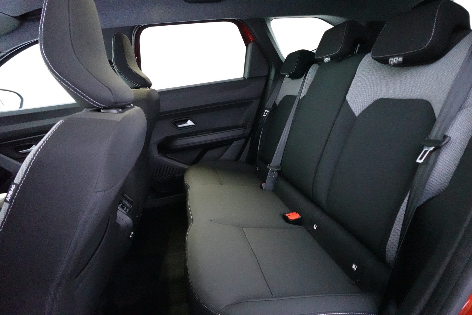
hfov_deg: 84.0
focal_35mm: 20
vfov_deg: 61.9
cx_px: 236
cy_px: 158
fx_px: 262
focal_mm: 7.6
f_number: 2
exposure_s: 1/60
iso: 6400
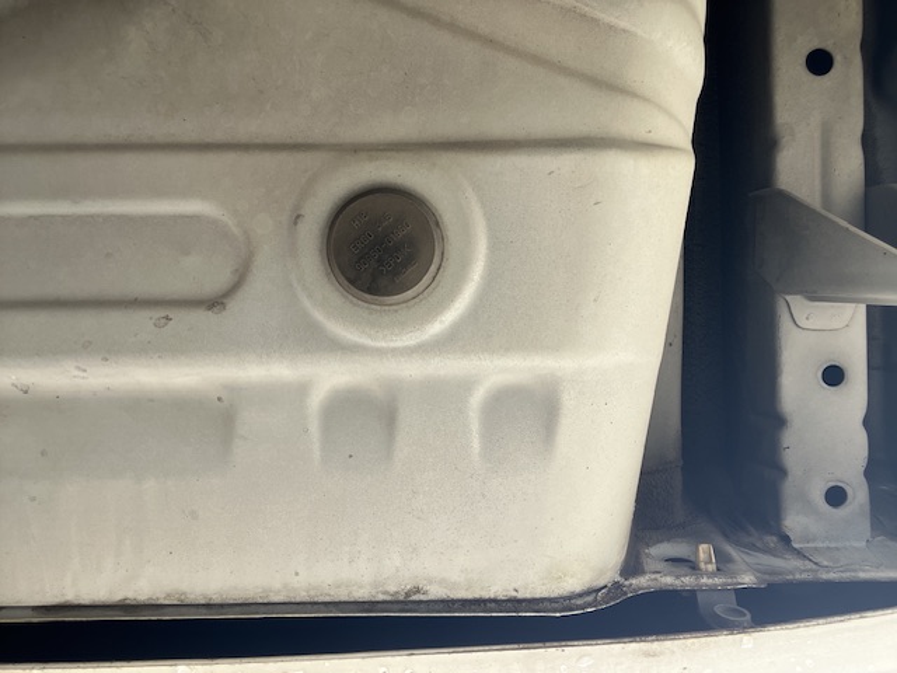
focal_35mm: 23
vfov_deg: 58.9
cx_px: 448
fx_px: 596
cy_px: 336
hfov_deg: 73.9
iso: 32
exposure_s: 1/188
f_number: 2.2
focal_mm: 2.71
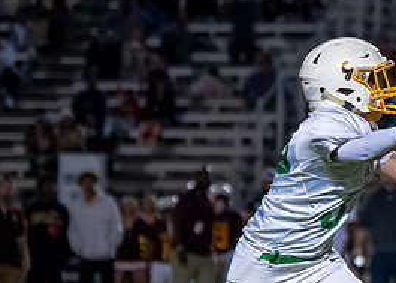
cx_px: 615
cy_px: 187
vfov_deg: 3.1
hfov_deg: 4.4
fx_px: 5137
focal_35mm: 457
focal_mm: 105
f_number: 2.8
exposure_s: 1/1250
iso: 4000
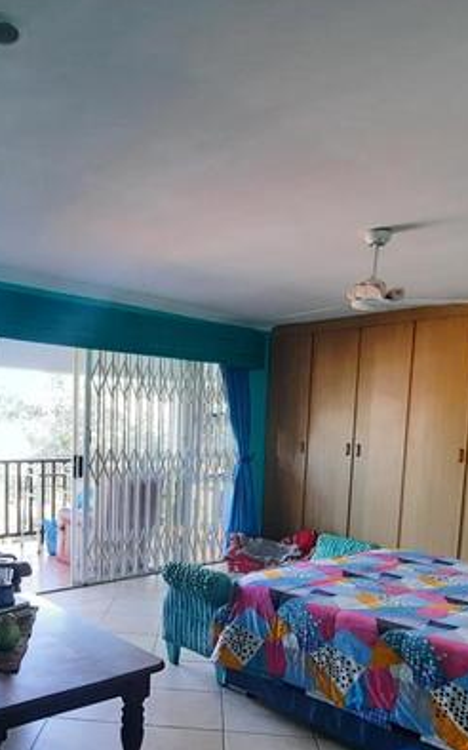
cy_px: 487
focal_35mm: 28
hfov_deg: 43.6
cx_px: 143
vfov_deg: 65.1
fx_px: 572
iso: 250
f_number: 2.2
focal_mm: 1.74
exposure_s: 1/50
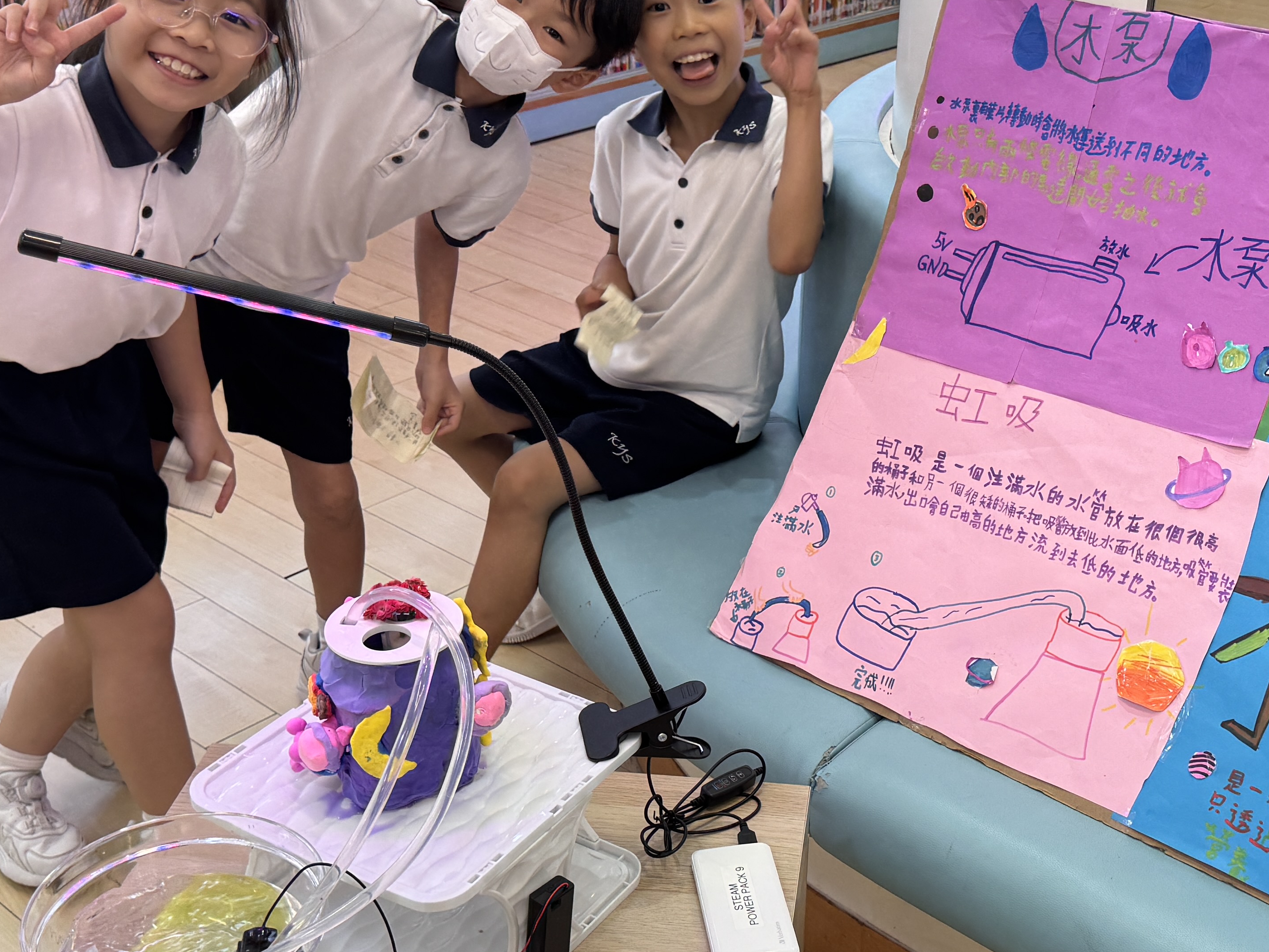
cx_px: 819
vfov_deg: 30.3
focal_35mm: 48
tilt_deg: -27.1
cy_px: 460
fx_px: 1760
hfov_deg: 39.3
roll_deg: -2.5
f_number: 1.78
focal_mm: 6.76
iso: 160
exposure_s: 1/100
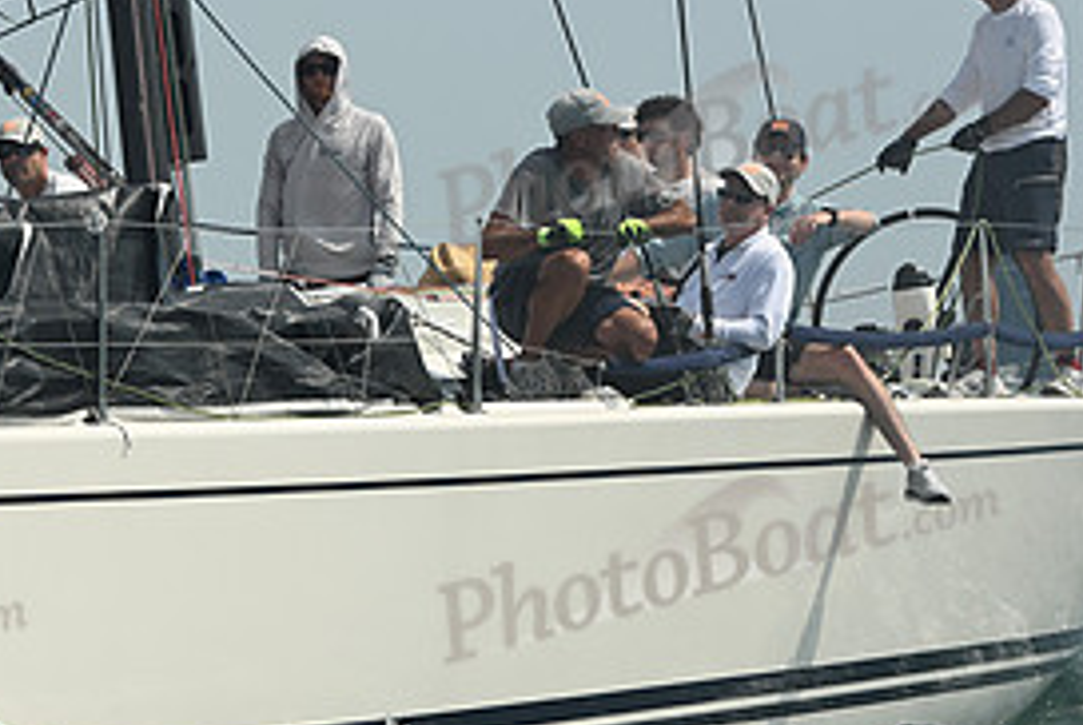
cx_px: 235
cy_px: 408
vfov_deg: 4.5
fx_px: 9306
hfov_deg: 6.7
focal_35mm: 309
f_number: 8
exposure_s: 1/1250
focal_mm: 145
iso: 320
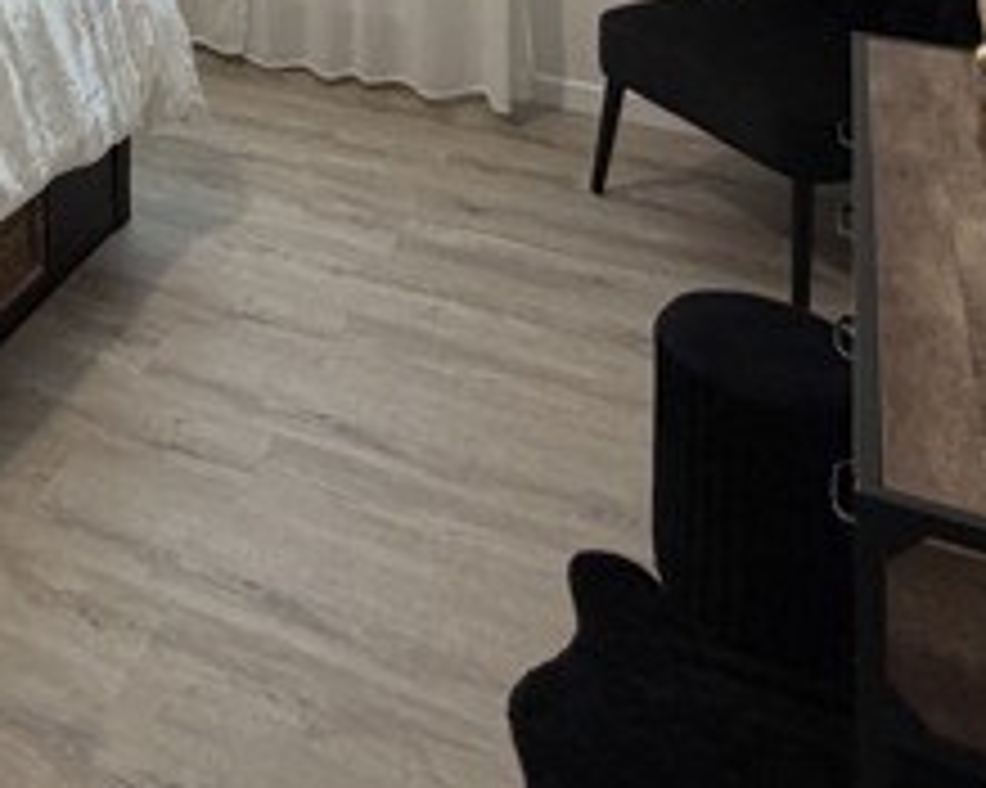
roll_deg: +0.4
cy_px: -513
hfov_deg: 34.4
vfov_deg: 22.3
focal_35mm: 50
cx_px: 32
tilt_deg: +1.7
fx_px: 1458
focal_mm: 2.22
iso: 200
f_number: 2.2
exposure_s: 1/100
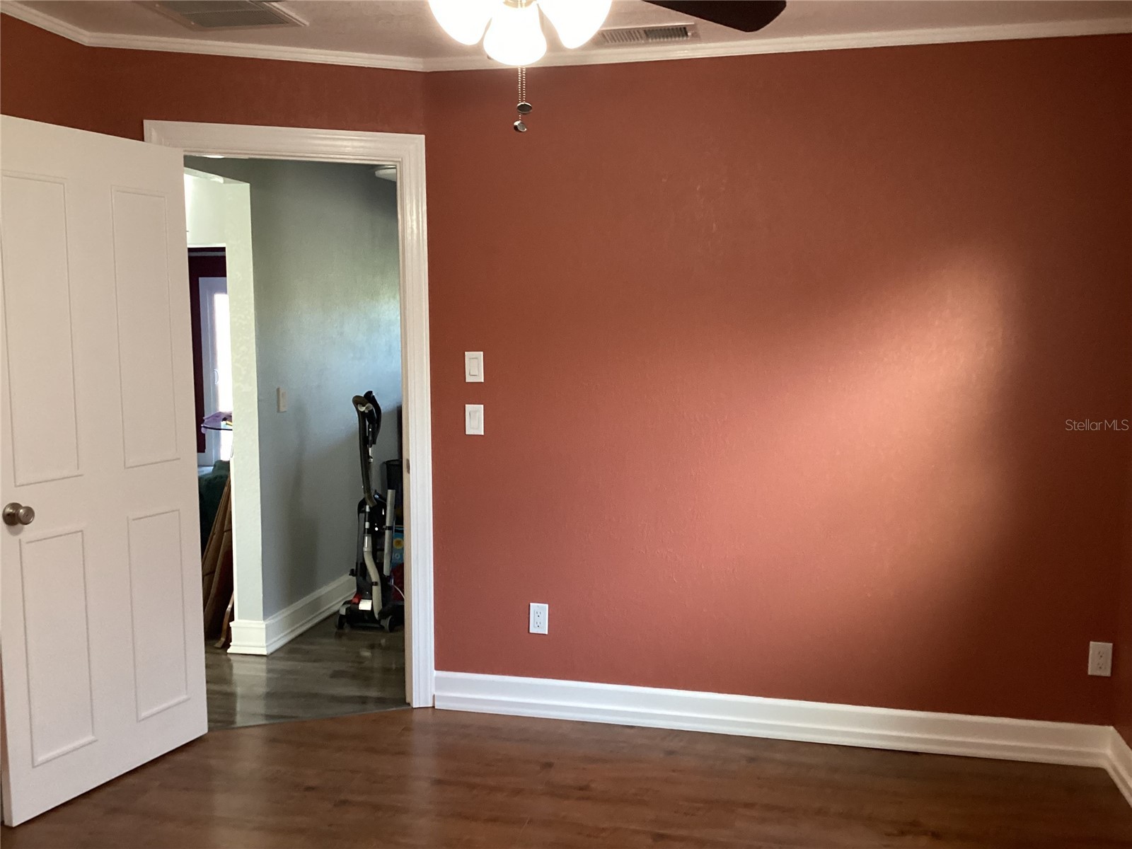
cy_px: 424
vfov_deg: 45.4
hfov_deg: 58.4
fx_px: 1014
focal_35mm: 31
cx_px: 566
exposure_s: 1/40
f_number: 2.4
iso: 320
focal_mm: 3.3
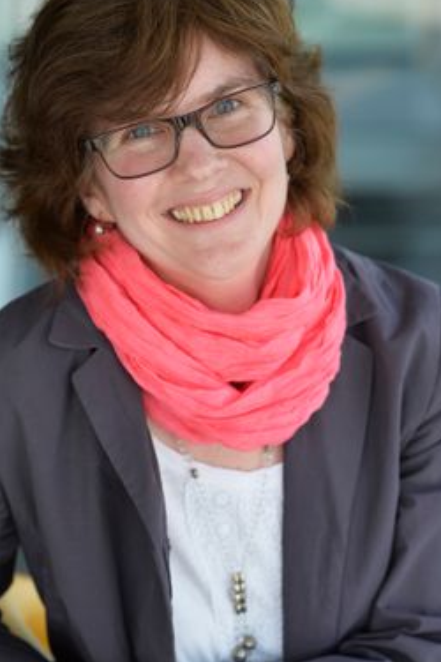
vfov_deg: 17.6
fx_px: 2131
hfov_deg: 11.8
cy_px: 383
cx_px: 184
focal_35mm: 116
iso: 200
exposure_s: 1/320
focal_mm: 85
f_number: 3.5
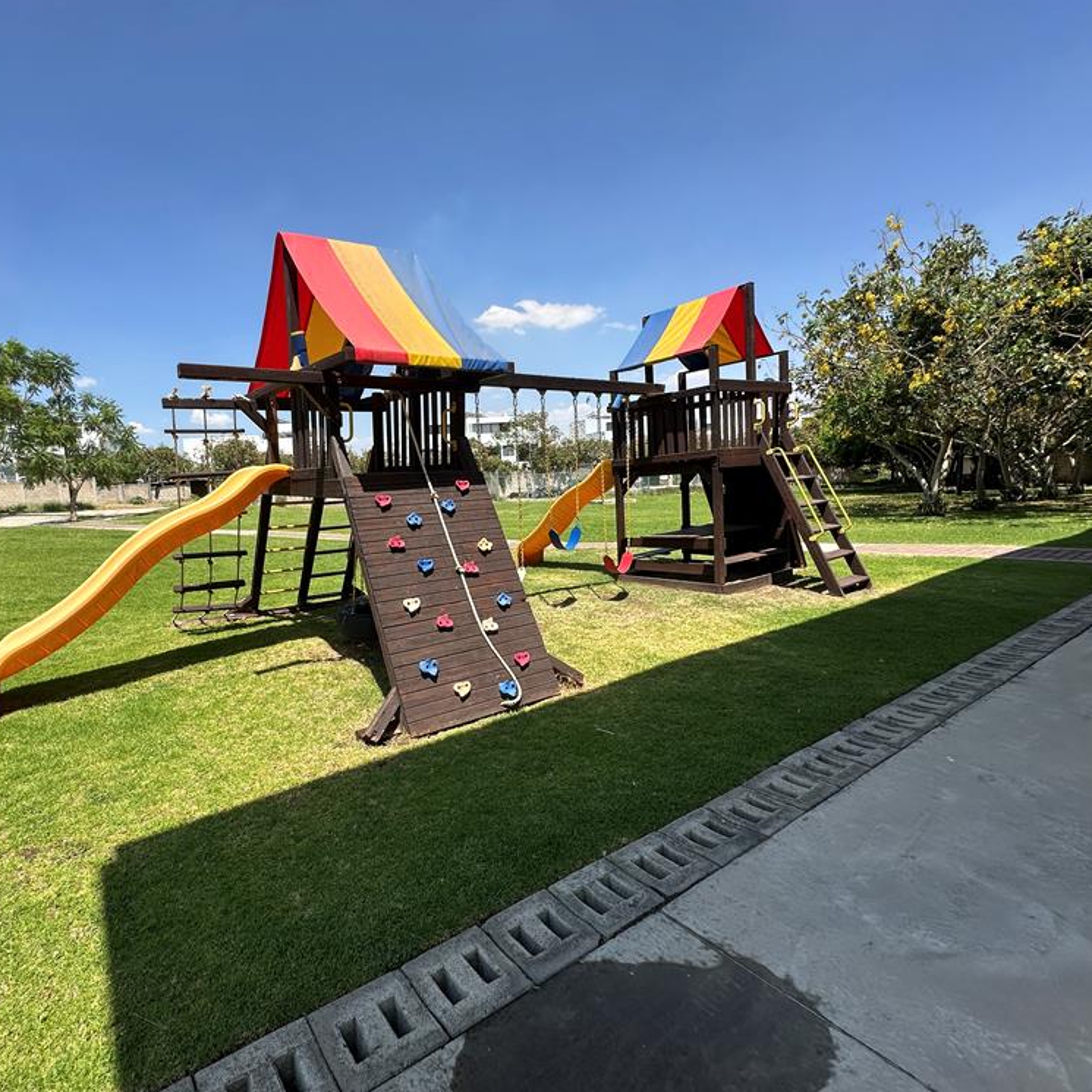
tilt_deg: -5.7
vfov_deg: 84.0
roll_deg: +3.3
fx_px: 607
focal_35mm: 17
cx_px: 429
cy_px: 553
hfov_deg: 82.8
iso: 40
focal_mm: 2.22
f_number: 2.2
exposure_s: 1/1473
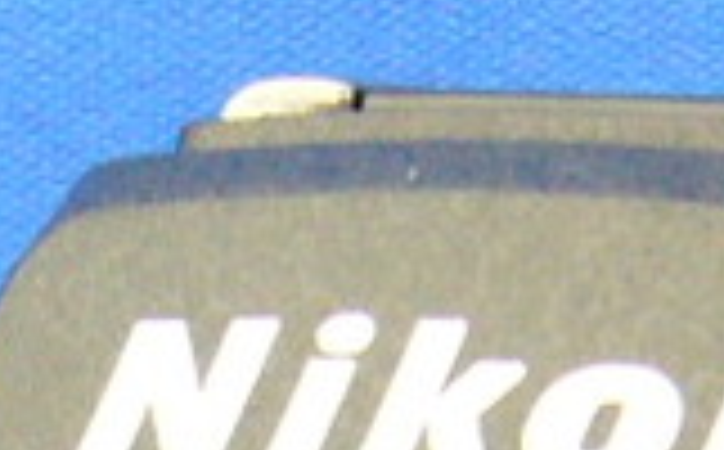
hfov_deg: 7.5
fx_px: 5456
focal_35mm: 277
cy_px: 1876
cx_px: -94
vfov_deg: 4.3
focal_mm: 5.8
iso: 200
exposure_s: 1/8
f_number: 2.8
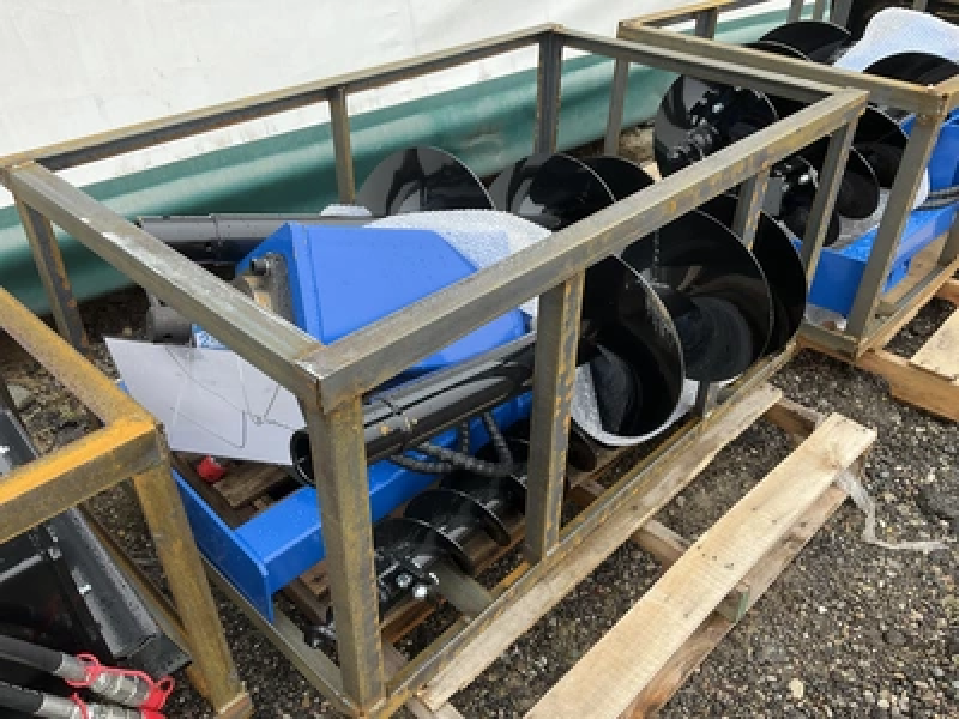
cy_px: 360
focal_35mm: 29
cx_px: 480
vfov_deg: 48.2
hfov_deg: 61.7
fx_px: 803
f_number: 1.8
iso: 25
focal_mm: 3
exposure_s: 1/269
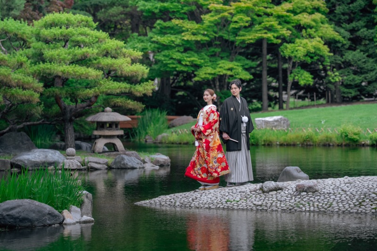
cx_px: 188
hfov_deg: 15.2
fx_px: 1413
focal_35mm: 135
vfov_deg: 10.2
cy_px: 126
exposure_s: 1/2000
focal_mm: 135
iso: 320
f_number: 3.2
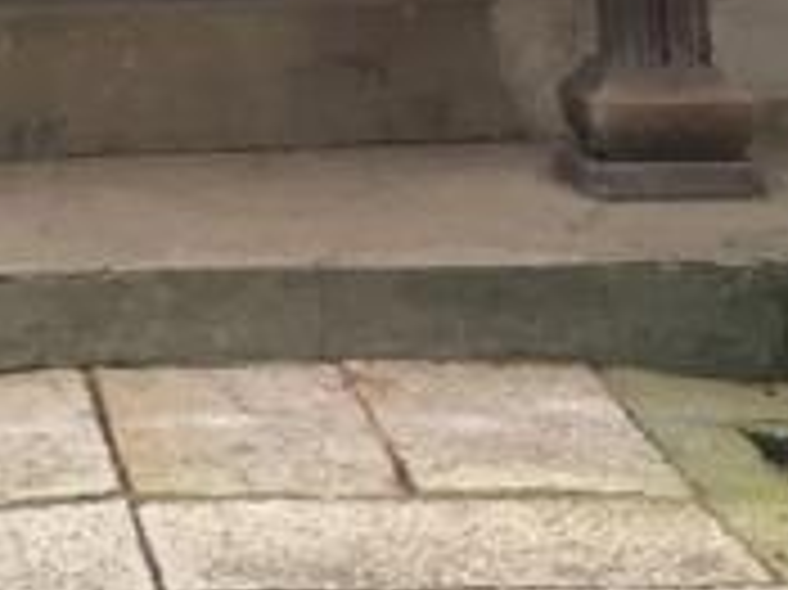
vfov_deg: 7.8
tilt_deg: +8.3
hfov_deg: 11.6
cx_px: 68
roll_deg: +1.3
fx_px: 3867
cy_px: -1013
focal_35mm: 170
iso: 40
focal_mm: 4.15
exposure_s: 1/120
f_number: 2.2
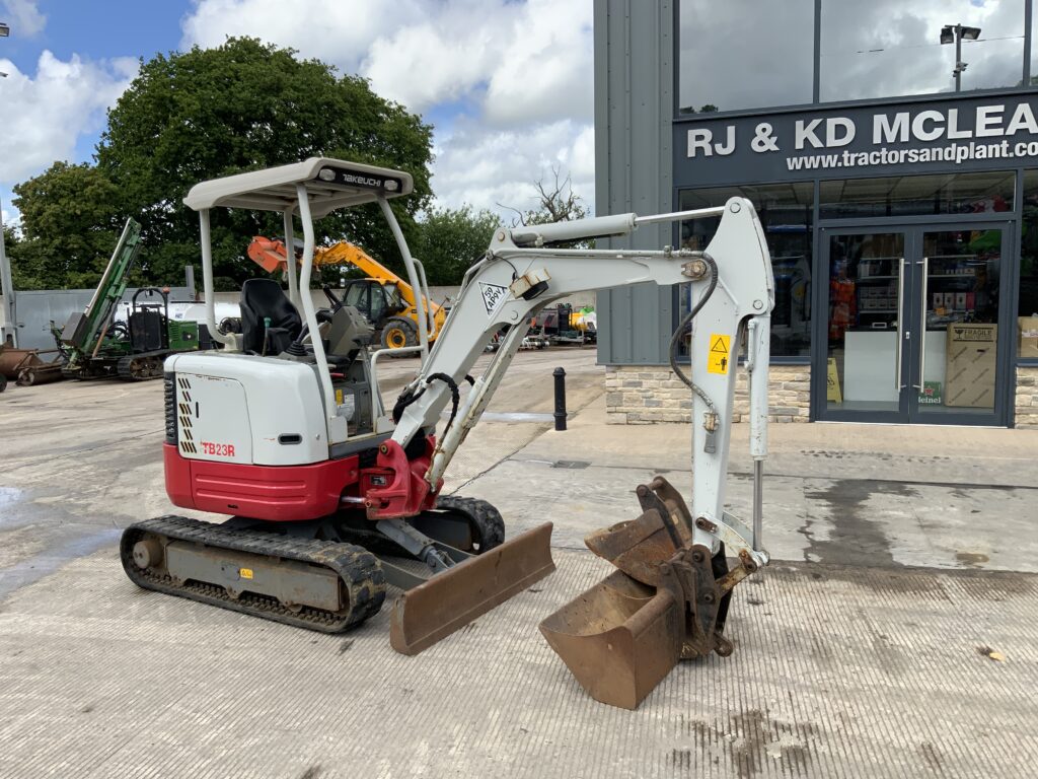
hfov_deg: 61.7
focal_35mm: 29
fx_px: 870
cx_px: 519
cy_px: 390
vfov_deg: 48.2
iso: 16
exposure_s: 1/978
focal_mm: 3
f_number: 1.8
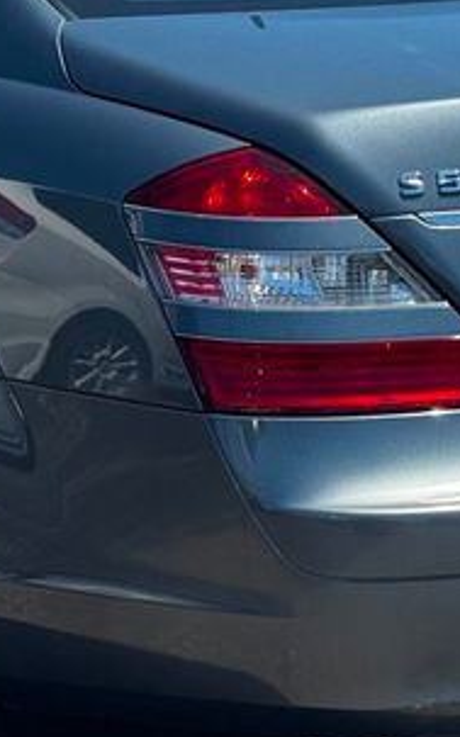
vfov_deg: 12.1
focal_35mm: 172
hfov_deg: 7.6
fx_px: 3455
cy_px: 148
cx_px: 241
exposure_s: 1/2110
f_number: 1.78
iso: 64
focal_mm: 6.76
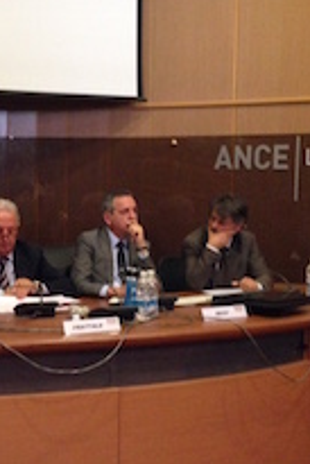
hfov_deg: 20.0
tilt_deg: -6.1
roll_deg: -0.5
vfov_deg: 30.0
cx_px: 48
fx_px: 864
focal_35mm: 67
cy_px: 251
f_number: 2.4
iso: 400
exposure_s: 1/20
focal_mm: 4.12
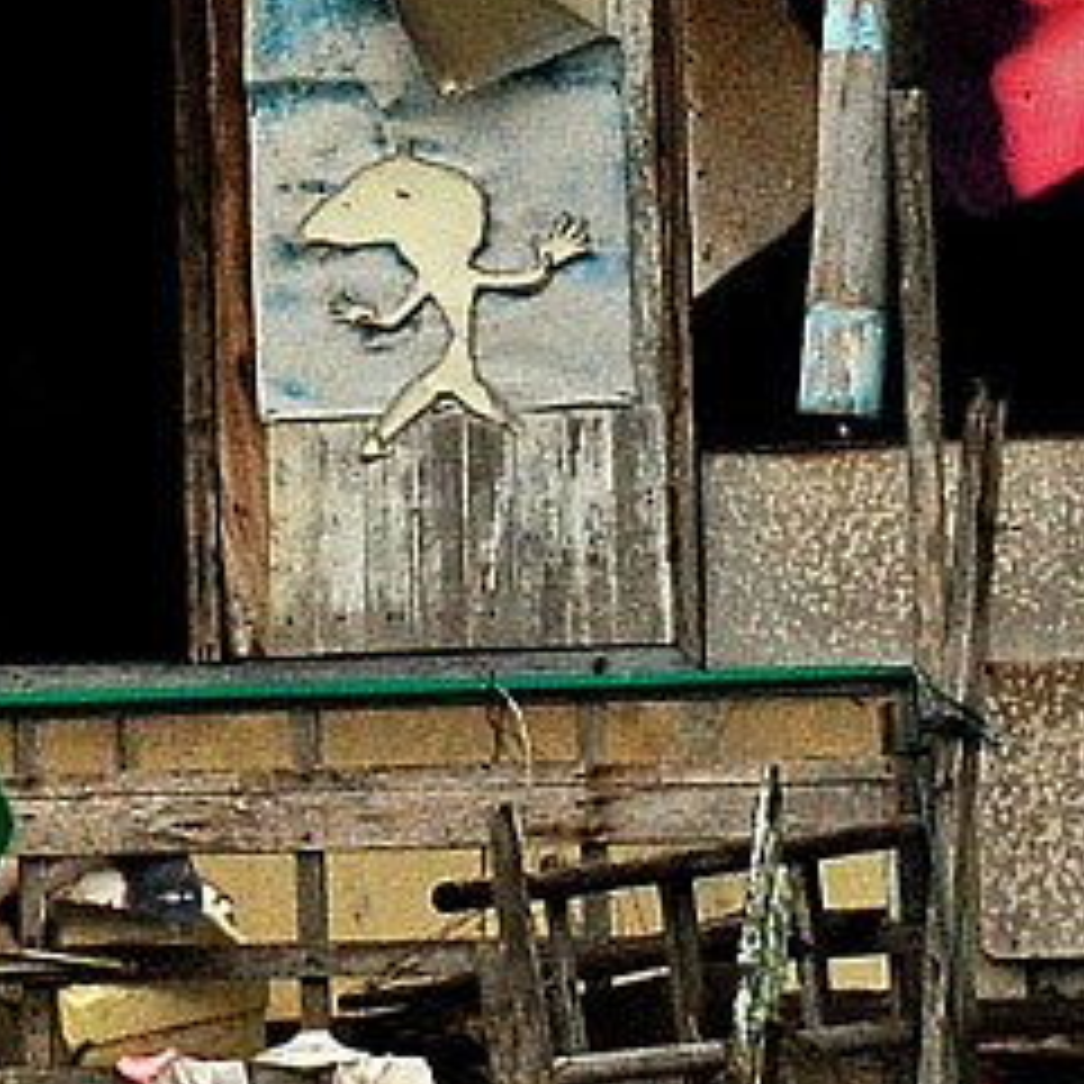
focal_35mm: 271
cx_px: 369
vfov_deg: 6.5
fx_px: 9601
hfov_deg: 6.5
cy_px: 506
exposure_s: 1/2500
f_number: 4.8
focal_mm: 32
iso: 400
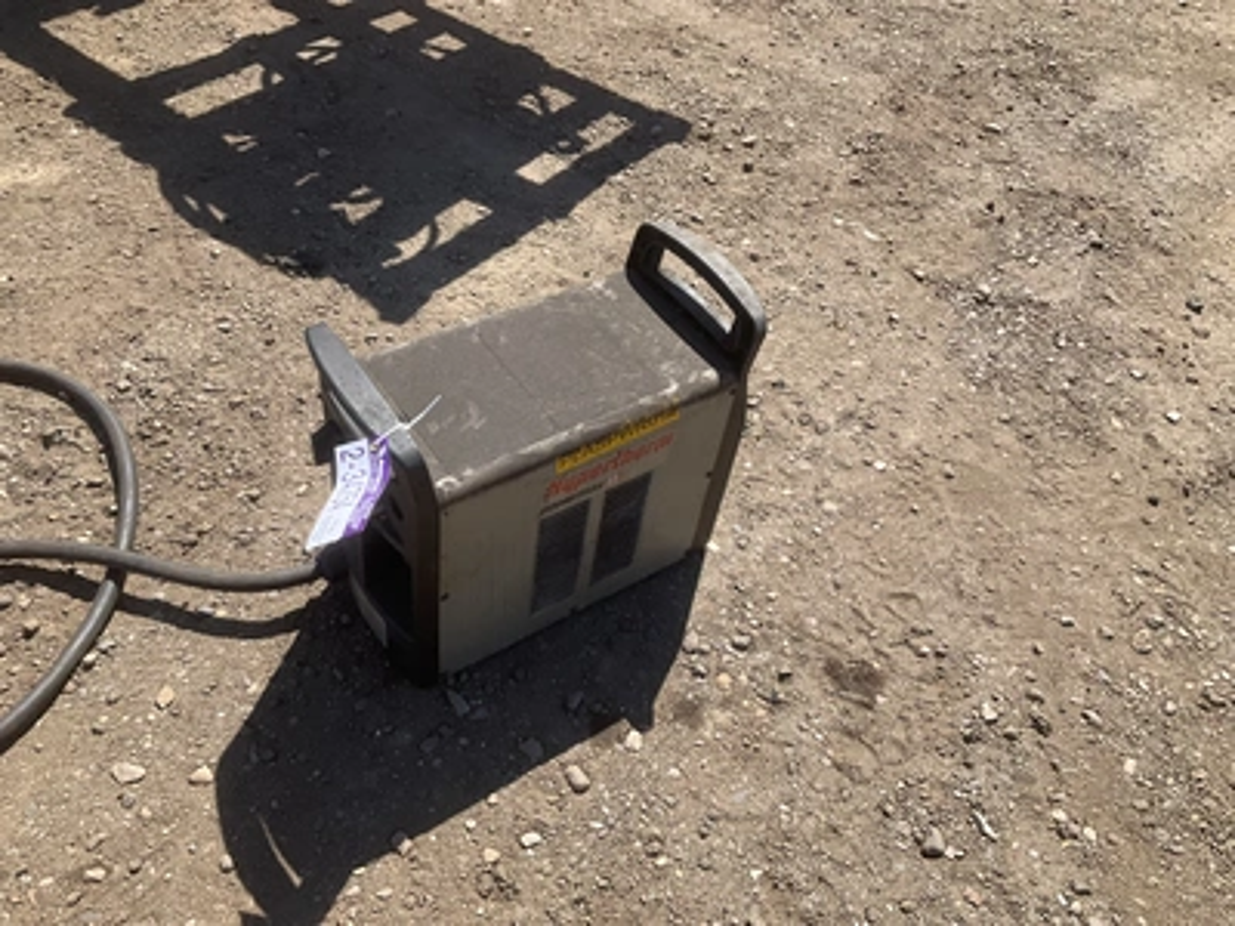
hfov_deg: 61.7
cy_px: 463
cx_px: 618
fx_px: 1035
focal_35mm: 29
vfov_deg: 48.2
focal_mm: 3
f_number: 1.8
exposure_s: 1/1055
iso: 25
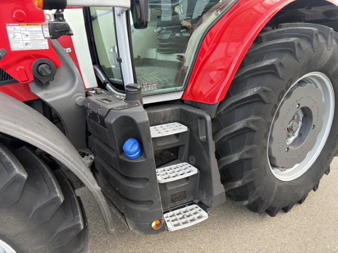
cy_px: 126
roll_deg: +0.3
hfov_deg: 67.3
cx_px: 169
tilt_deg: -18.3
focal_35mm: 26
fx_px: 254
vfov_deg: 53.1
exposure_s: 1/161
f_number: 1.6
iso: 100
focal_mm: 5.96
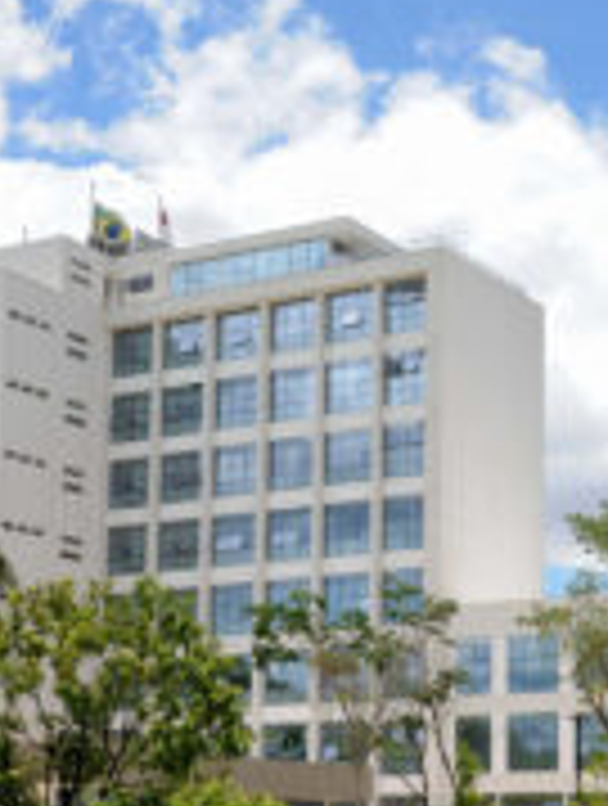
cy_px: 603
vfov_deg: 26.6
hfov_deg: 20.3
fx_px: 1680
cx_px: 477
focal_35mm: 72
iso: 320
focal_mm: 32
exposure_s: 1/200
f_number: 14
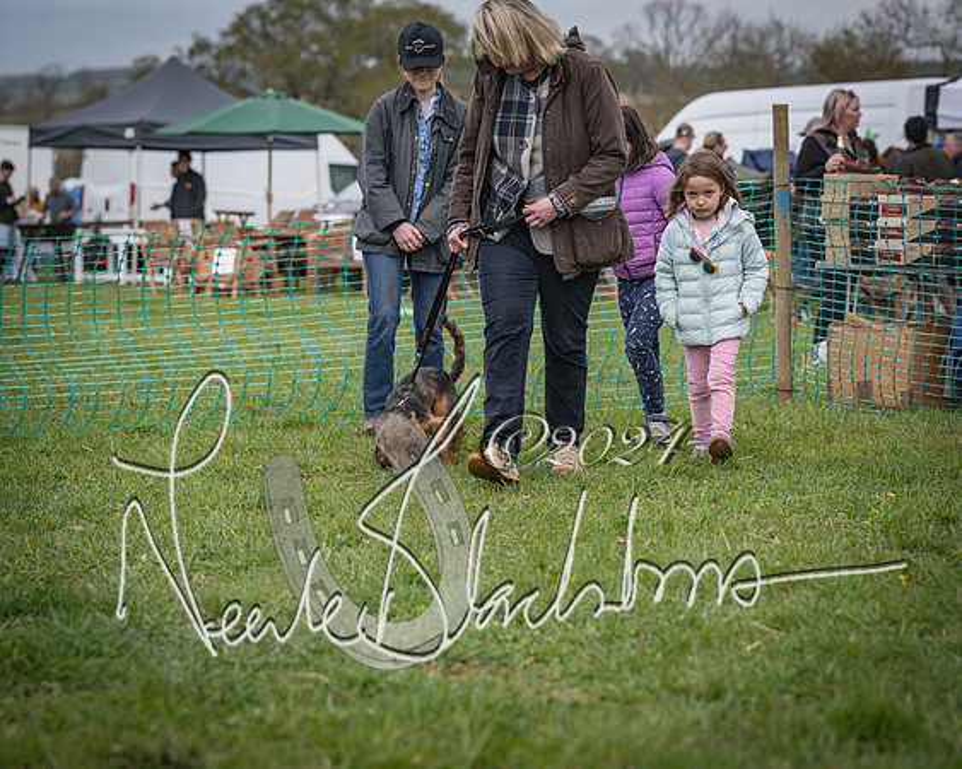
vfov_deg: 14.4
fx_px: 3045
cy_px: 384
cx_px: 481
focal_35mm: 107
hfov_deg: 18.0
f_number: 4
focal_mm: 95
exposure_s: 1/3200
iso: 400
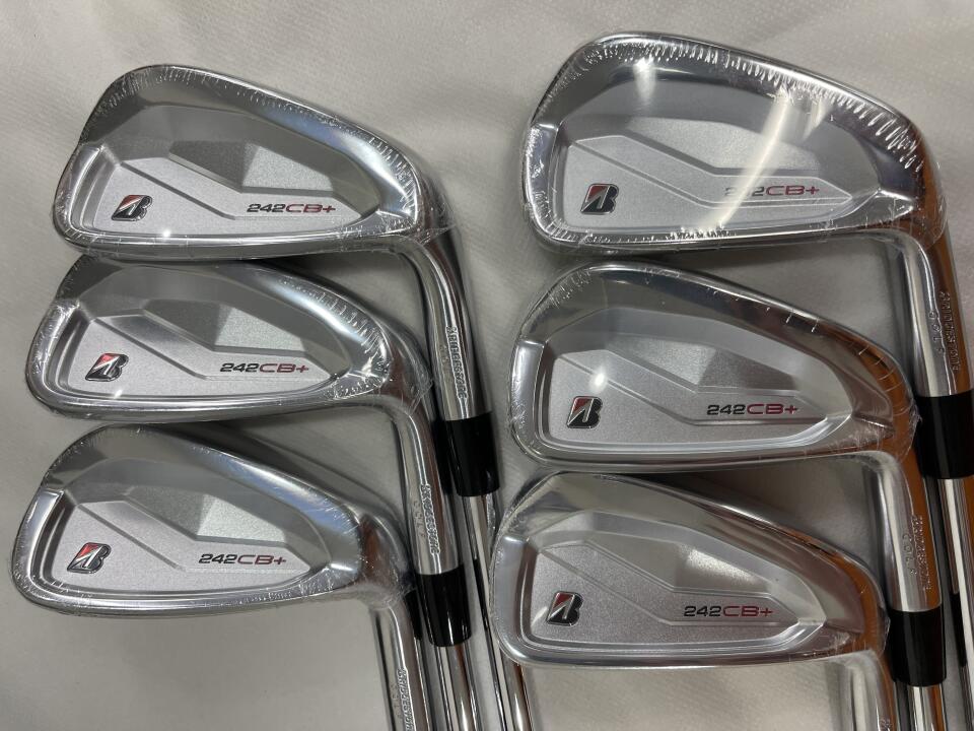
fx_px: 703
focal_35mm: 25
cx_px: 487
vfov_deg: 54.9
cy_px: 366
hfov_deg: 69.4
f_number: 1.6
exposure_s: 1/131
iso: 32
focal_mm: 5.1
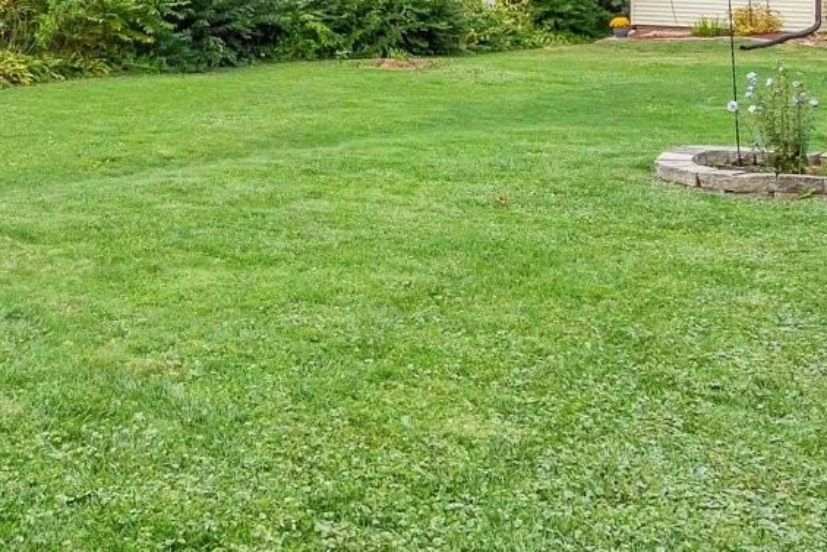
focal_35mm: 58
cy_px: 39
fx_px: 1333
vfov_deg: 22.7
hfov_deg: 33.9
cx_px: 221
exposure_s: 1/800
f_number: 9
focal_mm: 16
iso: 800
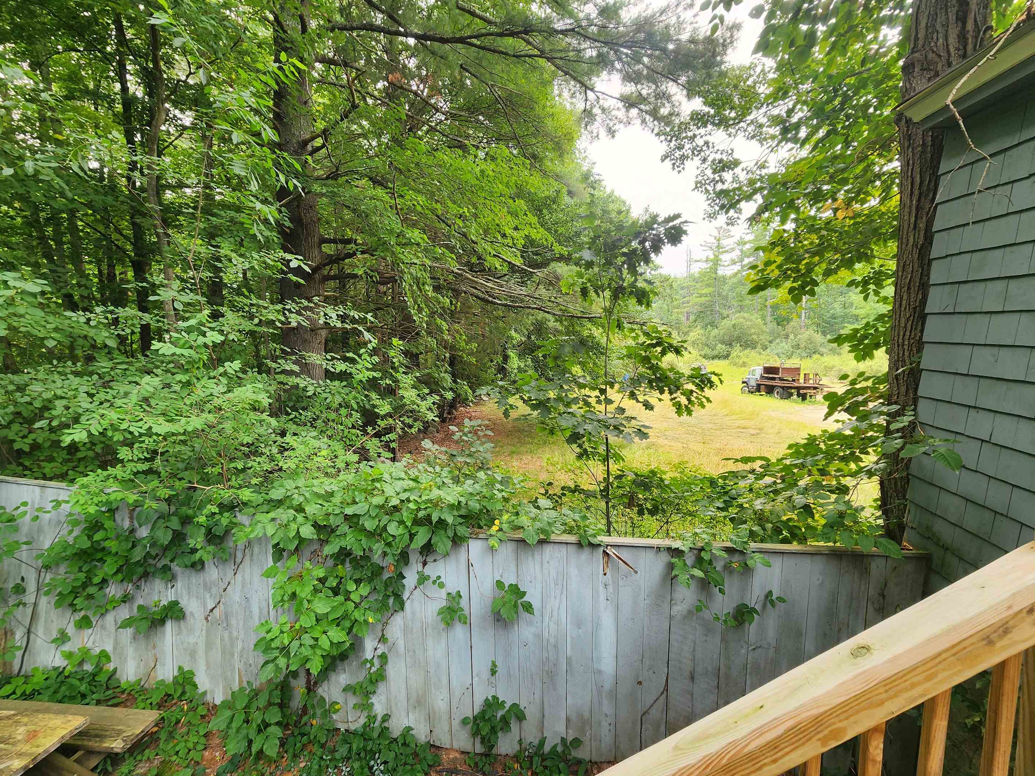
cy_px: 384
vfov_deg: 85.7
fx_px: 419
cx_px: 524
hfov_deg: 102.1
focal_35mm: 14
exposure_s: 1/154
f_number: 2.2
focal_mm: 2.2
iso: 50
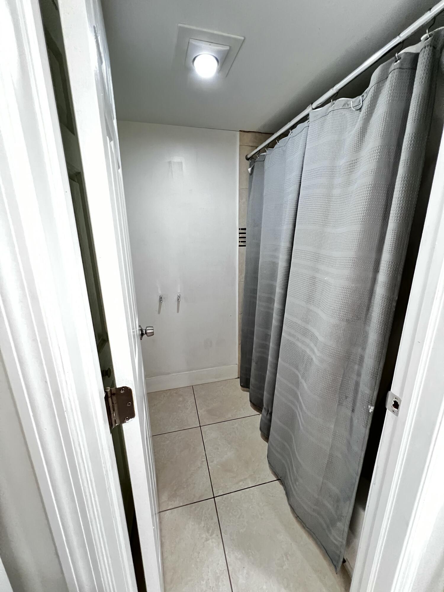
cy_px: 296
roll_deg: +1.4
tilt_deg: -15.3
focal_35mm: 13
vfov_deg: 106.2
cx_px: 222
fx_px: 222
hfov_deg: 89.9
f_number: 1.8
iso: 800
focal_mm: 1.57
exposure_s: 1/40
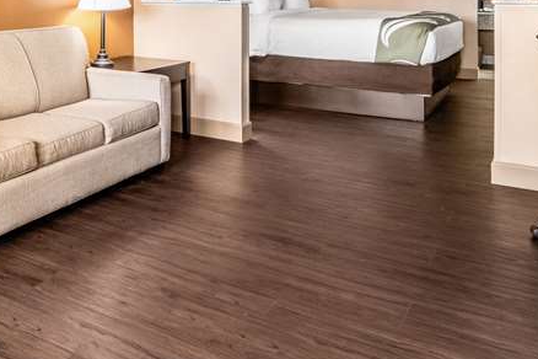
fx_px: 523
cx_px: 200
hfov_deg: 53.8
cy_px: 39
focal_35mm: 35
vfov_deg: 35.7
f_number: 10
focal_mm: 10
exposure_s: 1/15
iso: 500
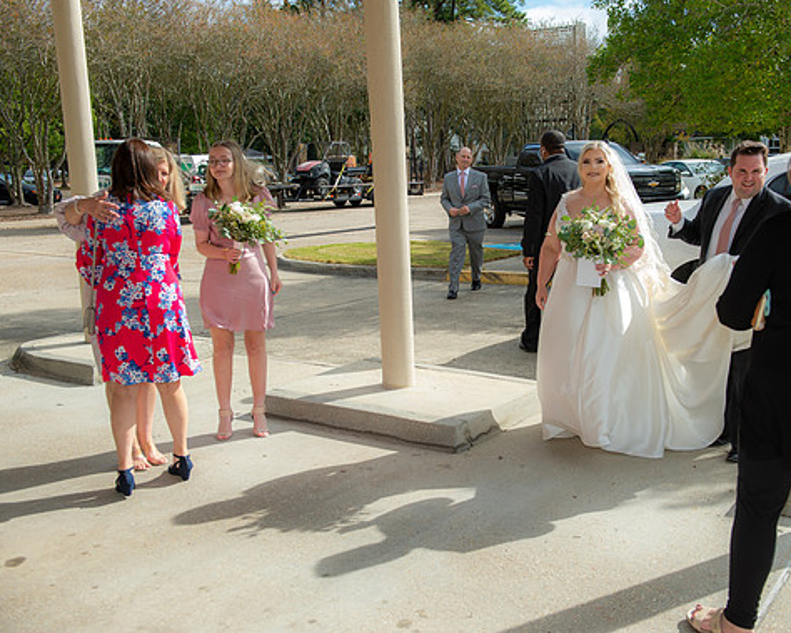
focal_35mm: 39
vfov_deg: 38.2
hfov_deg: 46.7
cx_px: 464
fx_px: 913
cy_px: 317
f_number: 5
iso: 64
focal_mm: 34
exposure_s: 1/400
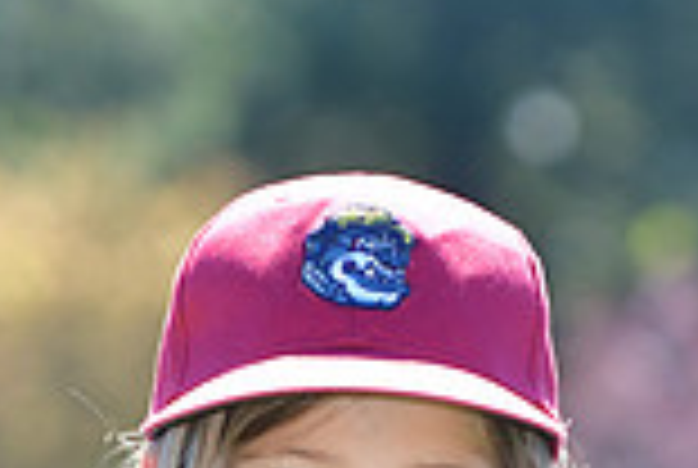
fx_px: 12199
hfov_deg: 3.3
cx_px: 383
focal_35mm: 628
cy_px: 812
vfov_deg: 2.2
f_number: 4.5
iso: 400
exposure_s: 1/1000
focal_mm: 112
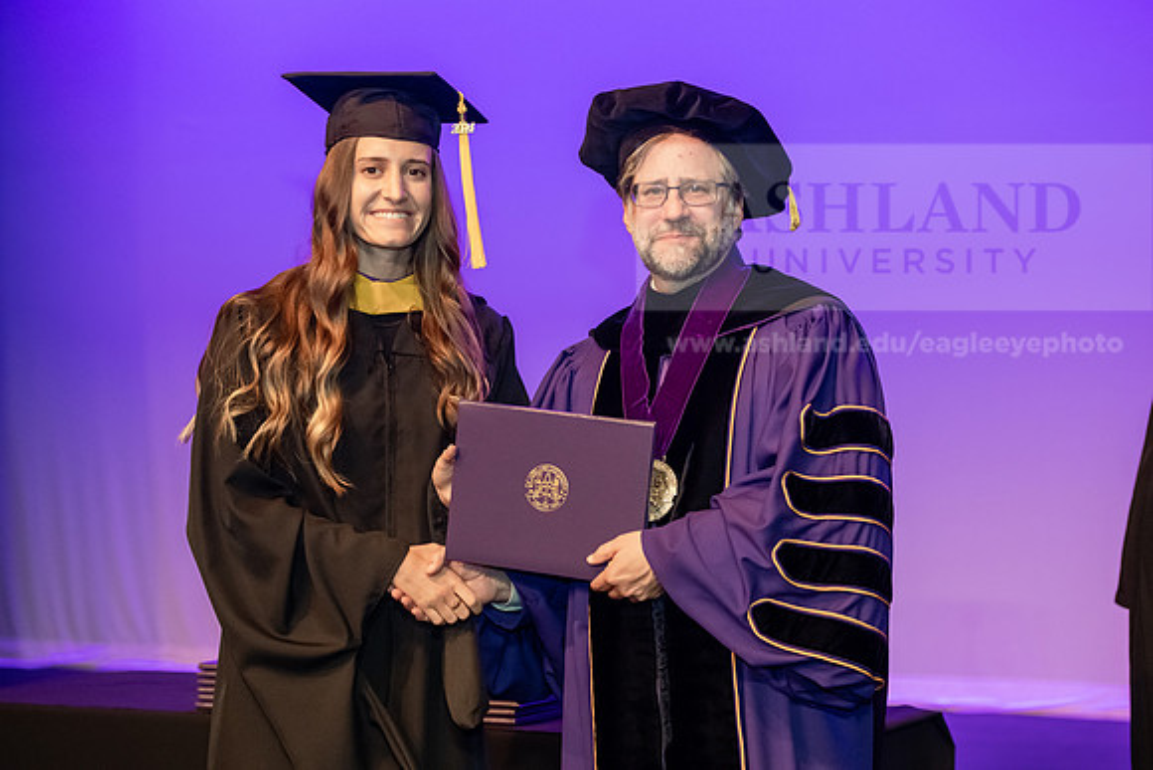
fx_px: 2947
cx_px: 576
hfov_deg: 22.1
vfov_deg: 14.9
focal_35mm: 92
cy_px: 385
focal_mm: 92
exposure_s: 1/200
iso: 3200
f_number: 4
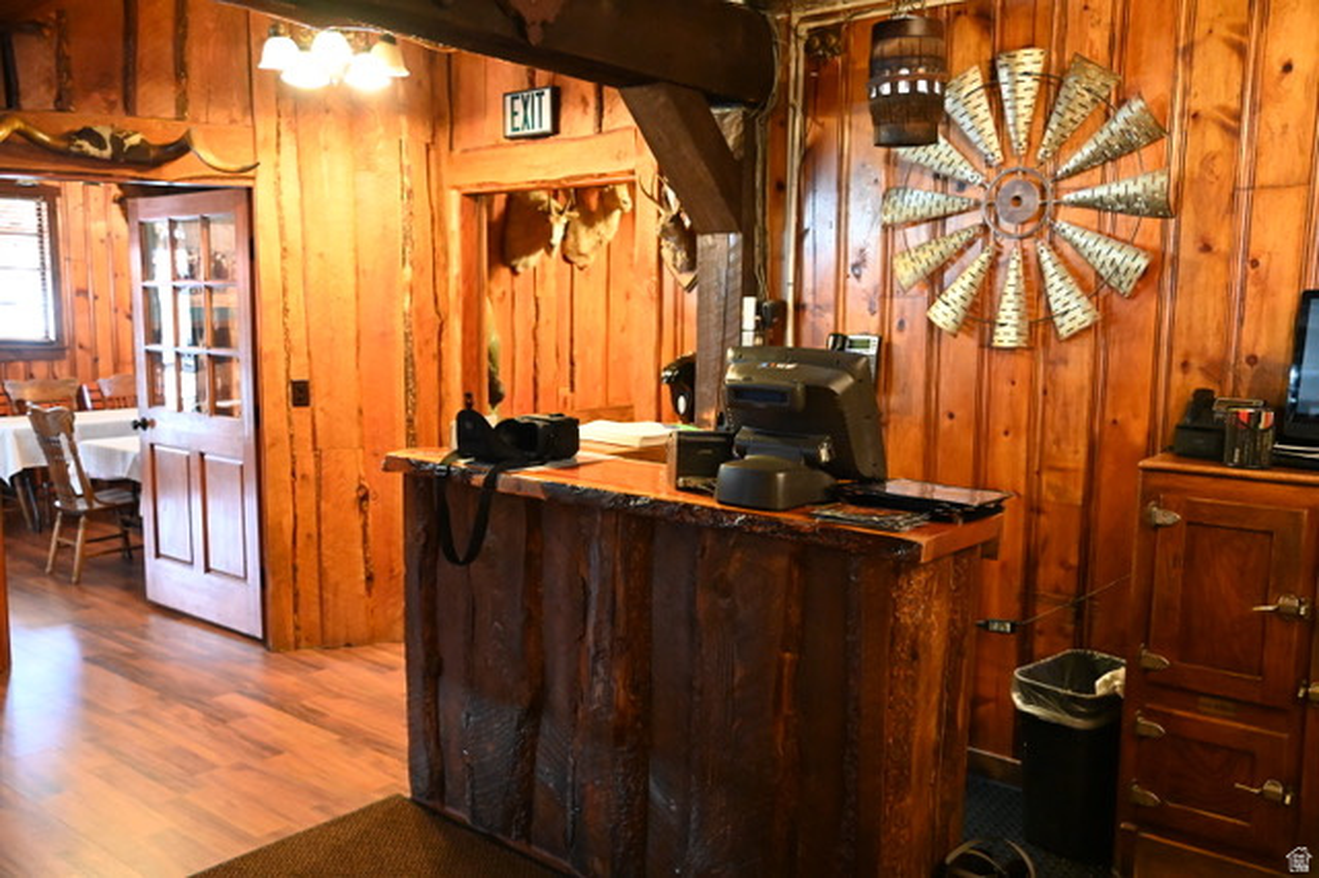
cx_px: 660
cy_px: 439
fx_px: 1099
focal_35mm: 30
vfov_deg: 43.6
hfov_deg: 62.0
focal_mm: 30
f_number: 4
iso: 12800
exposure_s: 1/60
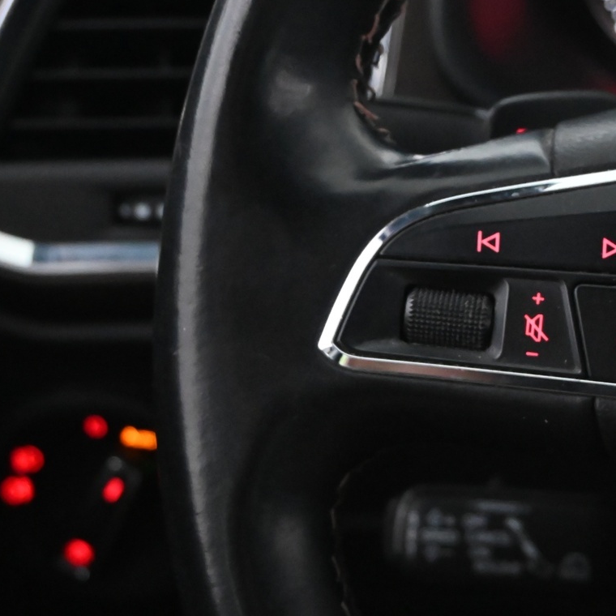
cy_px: 314
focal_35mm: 88
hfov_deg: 19.4
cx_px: 530
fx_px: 1779
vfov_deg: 19.6
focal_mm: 32.5
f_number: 5.6
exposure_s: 1/40
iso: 6400
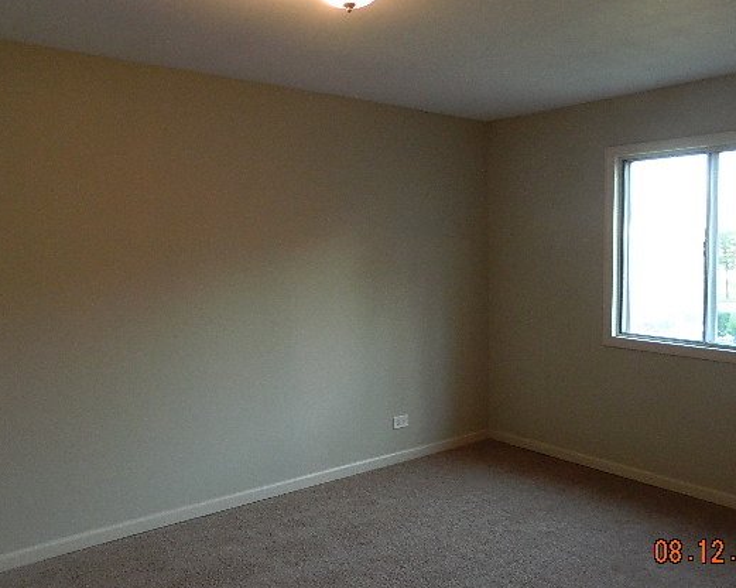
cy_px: 283
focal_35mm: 30
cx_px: 397
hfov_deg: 58.7
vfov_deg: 48.4
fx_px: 653
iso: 400
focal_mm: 4.5
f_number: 3.1
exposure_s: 1/60
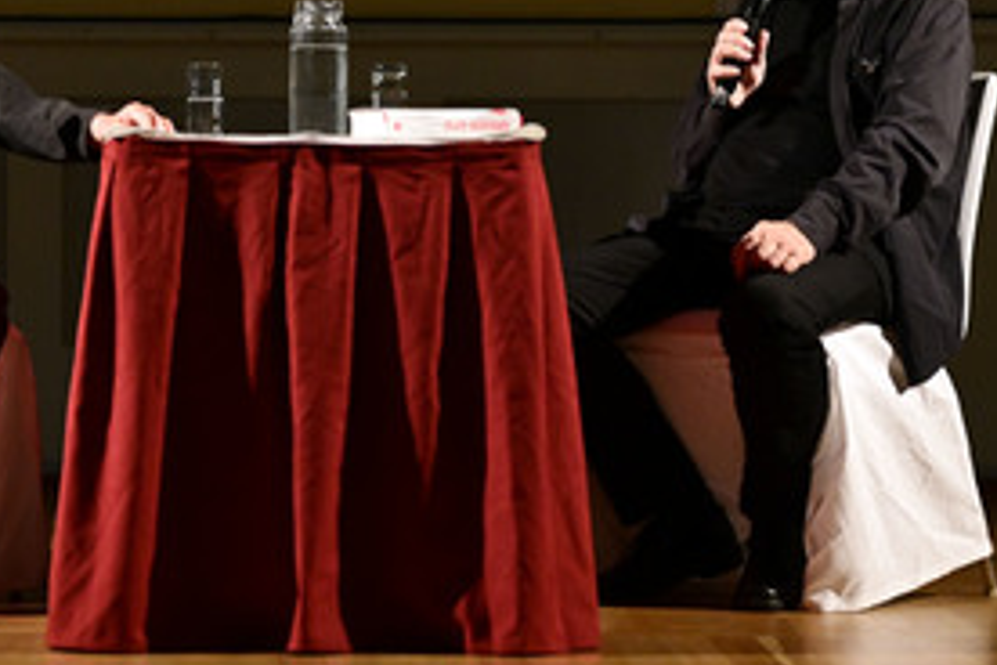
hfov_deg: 12.8
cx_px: 302
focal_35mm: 160
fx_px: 4431
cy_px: 166
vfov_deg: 8.6
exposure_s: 1/320
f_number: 2.8
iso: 6400
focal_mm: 98
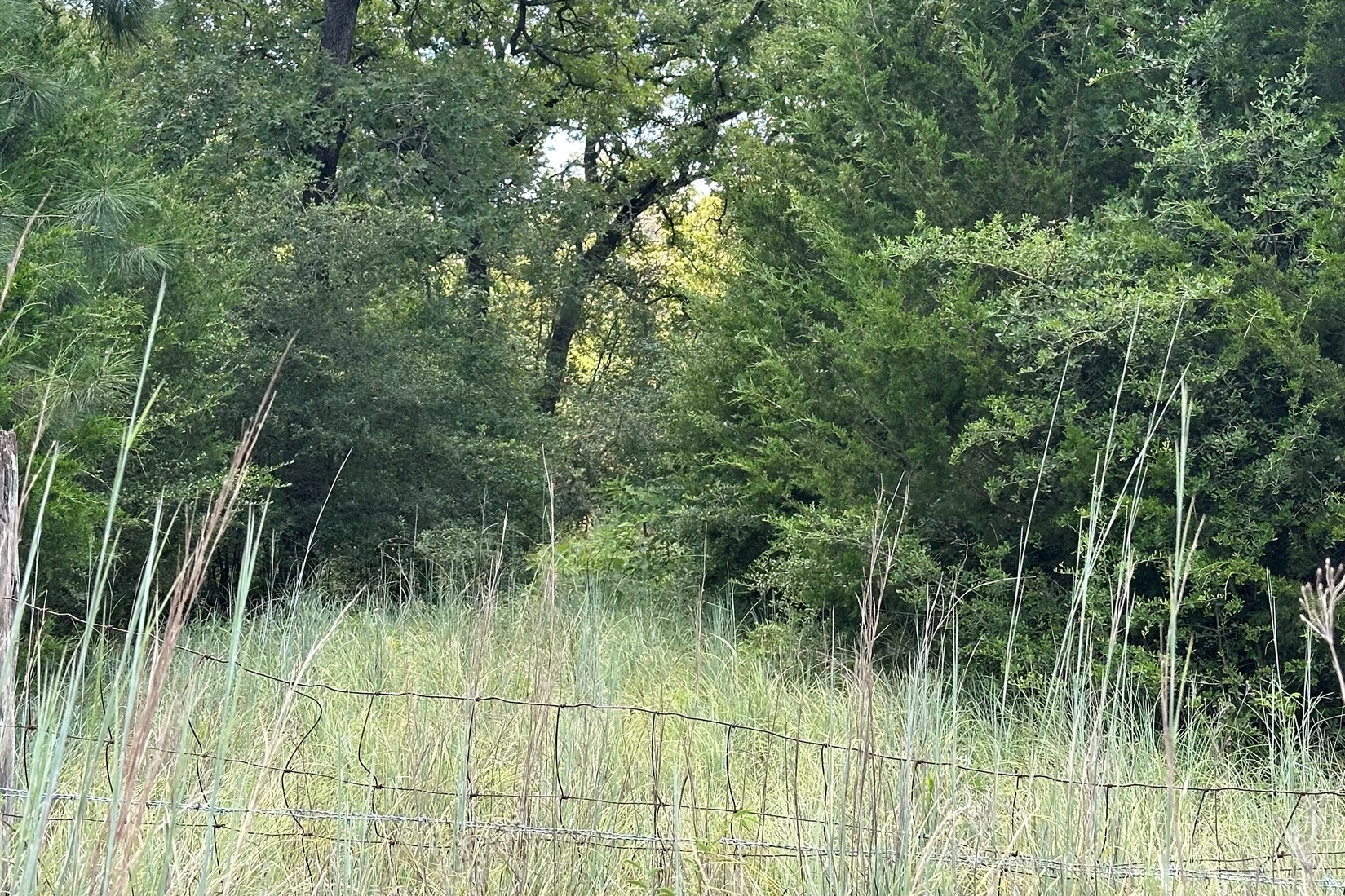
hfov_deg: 32.4
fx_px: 2316
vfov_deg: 21.8
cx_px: 706
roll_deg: -1.5
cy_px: 271
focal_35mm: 62
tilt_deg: +4.2
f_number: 1.78
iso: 64
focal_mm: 6.86
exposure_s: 1/411
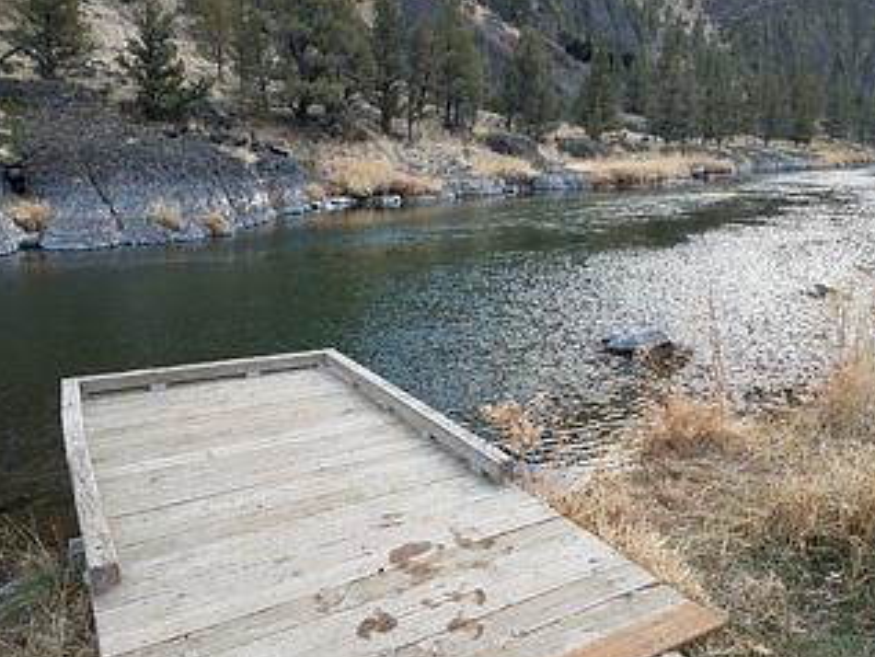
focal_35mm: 28
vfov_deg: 49.8
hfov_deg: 63.4
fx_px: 708
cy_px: 340
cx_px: 460
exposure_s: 1/321
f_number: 1.7
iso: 40
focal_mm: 4.2
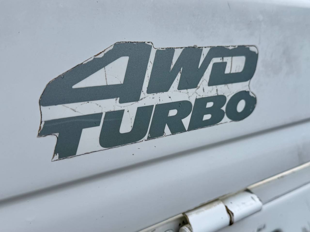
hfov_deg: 71.6
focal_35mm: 24
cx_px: 155
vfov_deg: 56.8
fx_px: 215
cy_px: 116
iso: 80
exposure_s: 1/2525
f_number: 1.78
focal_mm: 6.76
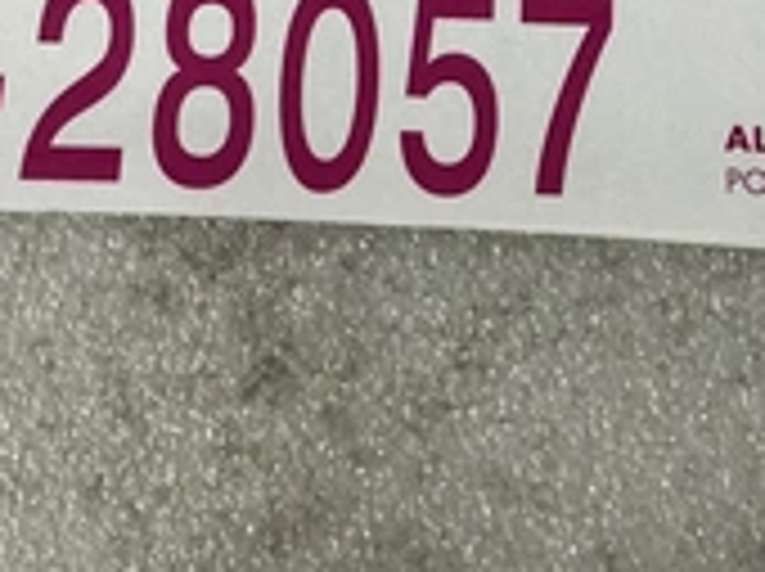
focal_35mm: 66
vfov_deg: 21.2
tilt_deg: -80.6
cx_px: 490
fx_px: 1457
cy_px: -41
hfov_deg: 29.3
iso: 320
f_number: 1.8
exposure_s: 1/60
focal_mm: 3
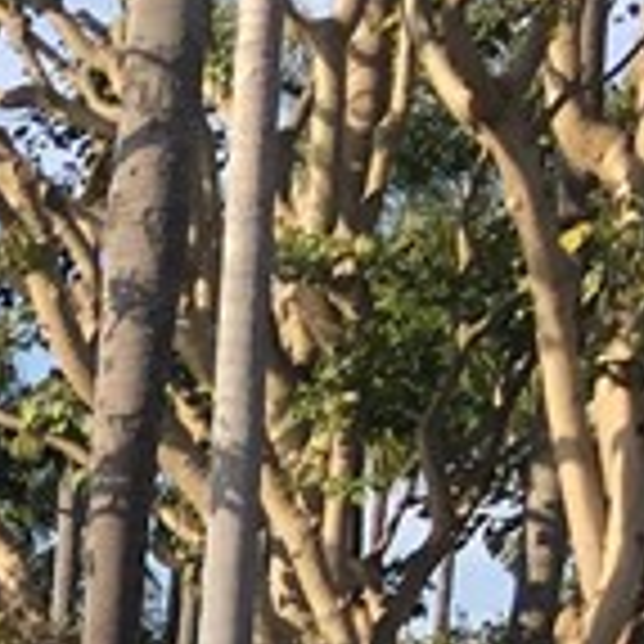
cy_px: 1446
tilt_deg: -7.4
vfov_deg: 8.8
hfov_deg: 8.2
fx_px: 3852
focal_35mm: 183
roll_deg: -2.4
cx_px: -1225
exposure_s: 1/855
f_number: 2.2
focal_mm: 4.15
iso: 25
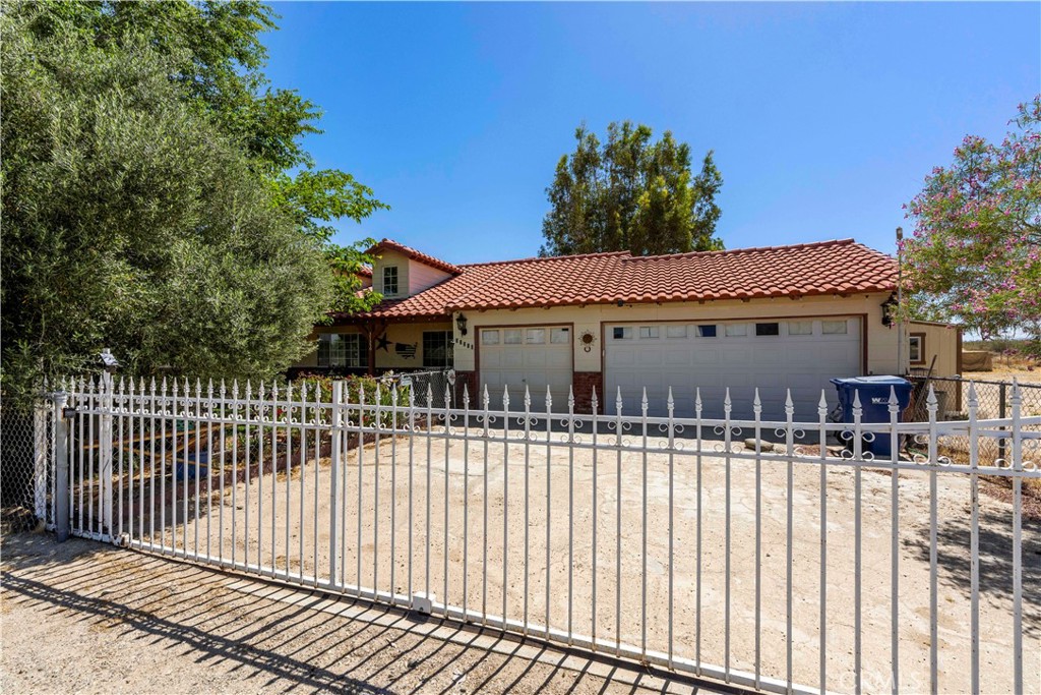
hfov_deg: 104.2
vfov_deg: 81.2
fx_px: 405
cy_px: 348
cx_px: 520
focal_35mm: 14
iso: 320
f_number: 8
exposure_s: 1/1000
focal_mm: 14
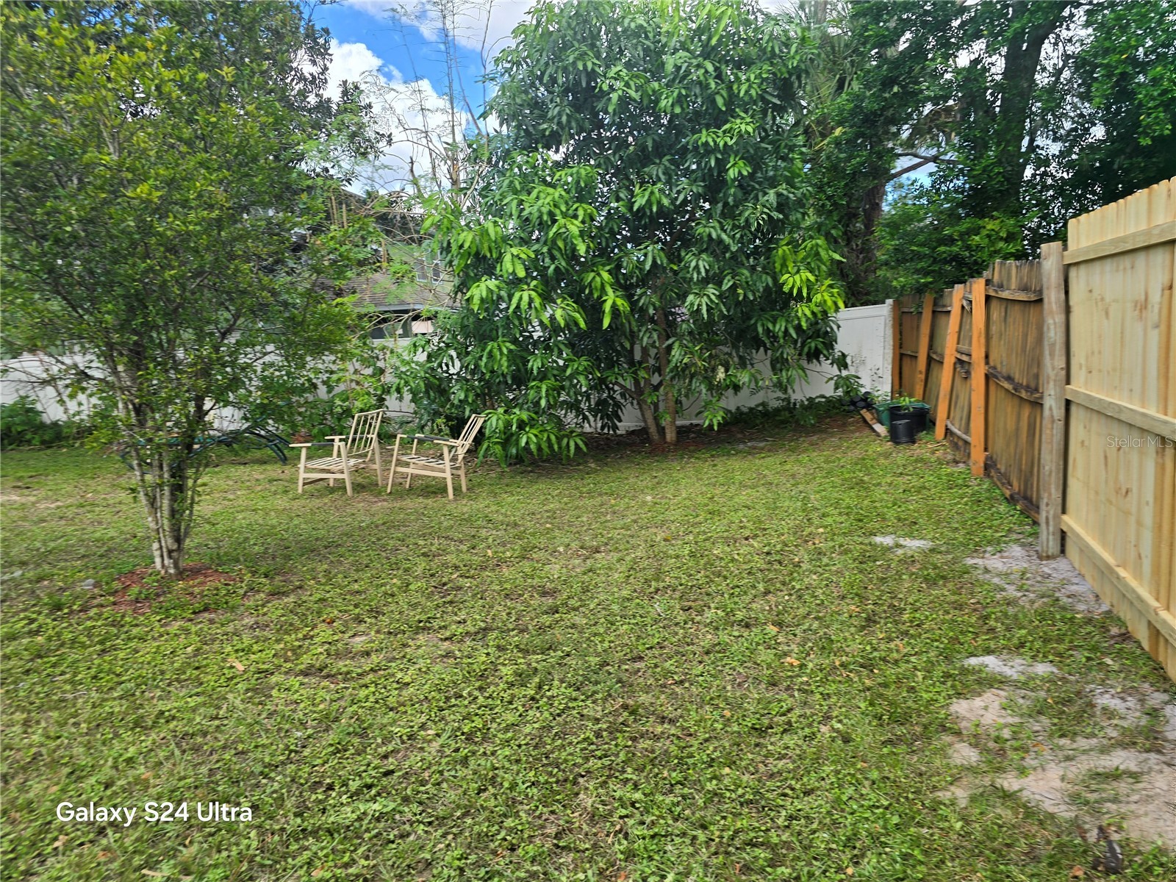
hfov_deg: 73.9
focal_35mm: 23
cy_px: 441
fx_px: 781
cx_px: 588
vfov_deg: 58.9
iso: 12
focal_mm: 6.3
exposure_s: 1/203
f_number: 1.7
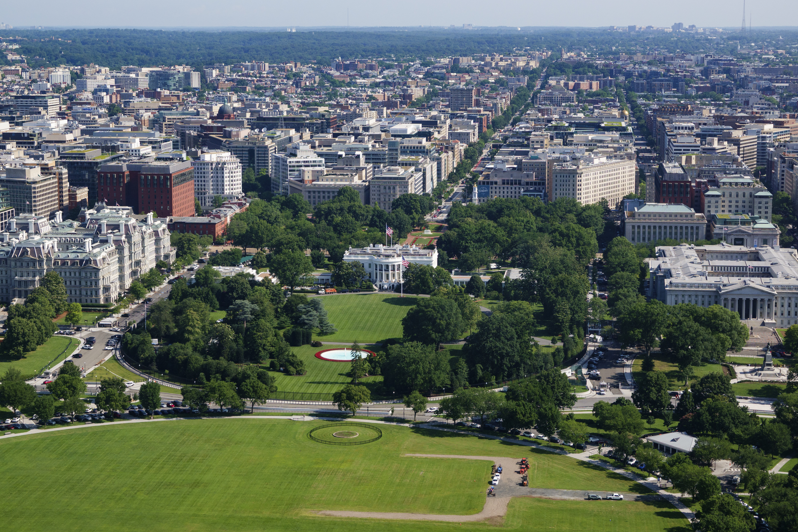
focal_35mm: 66
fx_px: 1463
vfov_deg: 20.6
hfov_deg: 30.5
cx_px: 394
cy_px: 263
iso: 100
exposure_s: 1/1000
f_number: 4
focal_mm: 23.95
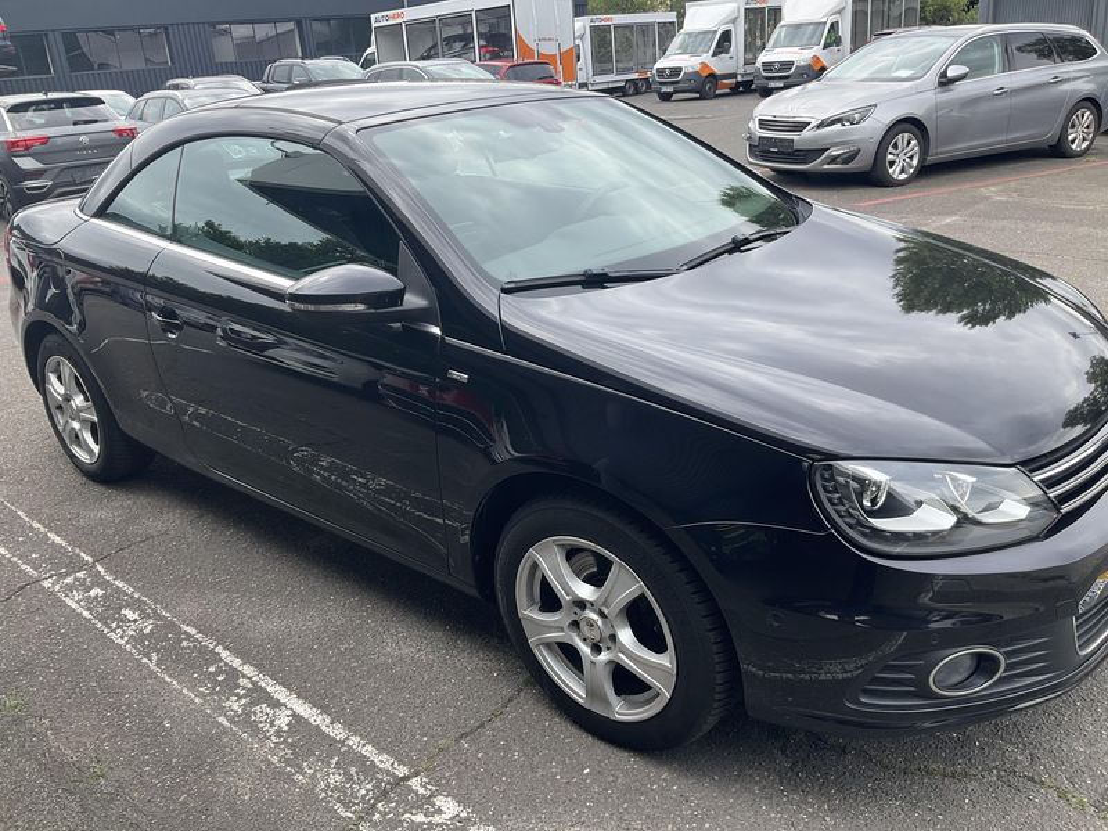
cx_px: 554
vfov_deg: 48.2
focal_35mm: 29
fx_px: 928
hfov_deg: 61.7
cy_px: 416
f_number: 1.8
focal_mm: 3
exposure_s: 1/428
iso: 25
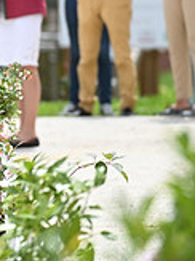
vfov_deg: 1.6
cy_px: -17
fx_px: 9258
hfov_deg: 1.2
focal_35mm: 1231
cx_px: -214
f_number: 5.6
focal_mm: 360
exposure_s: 1/1600
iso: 400
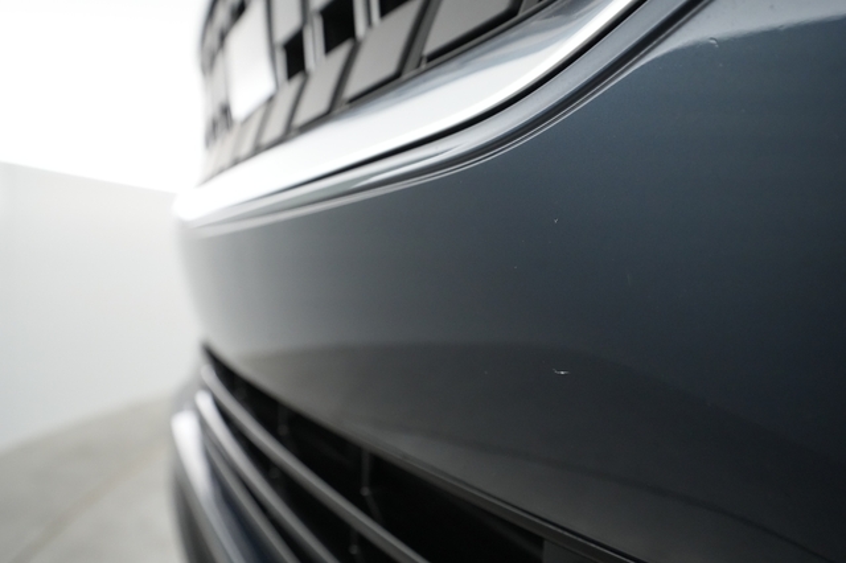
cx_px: 423
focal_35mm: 28
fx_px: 658
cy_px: 282
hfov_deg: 65.5
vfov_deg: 46.4
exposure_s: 1/80
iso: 6400
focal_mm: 28
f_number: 6.3
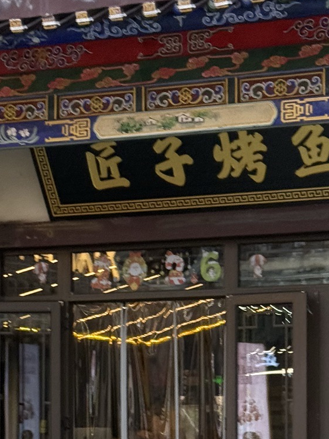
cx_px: 205
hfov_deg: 11.5
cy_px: 424
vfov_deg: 15.1
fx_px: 1635
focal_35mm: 129
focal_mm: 6.76
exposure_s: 1/202
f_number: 1.78
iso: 160
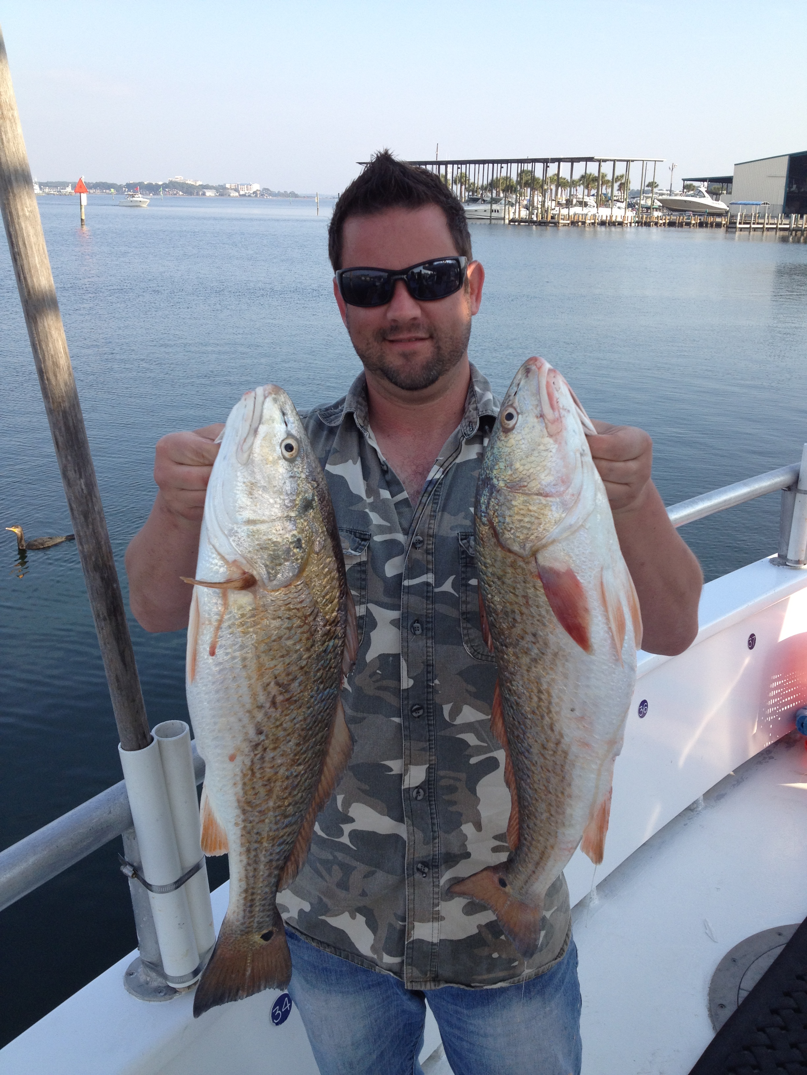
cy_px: 538
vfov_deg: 52.6
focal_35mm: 35
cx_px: 404
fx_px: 1088
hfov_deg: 40.7
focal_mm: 4.28
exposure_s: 1/642
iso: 50
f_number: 2.4
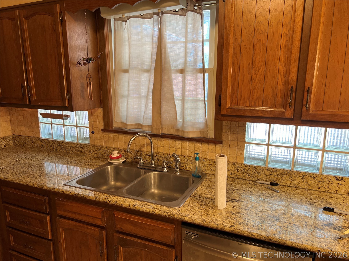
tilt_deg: -12.4
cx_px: 174
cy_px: 130
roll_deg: +0.5
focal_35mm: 26
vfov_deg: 53.1
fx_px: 262
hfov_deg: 67.3
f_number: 1.5
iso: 80
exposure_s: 1/60
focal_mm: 5.7
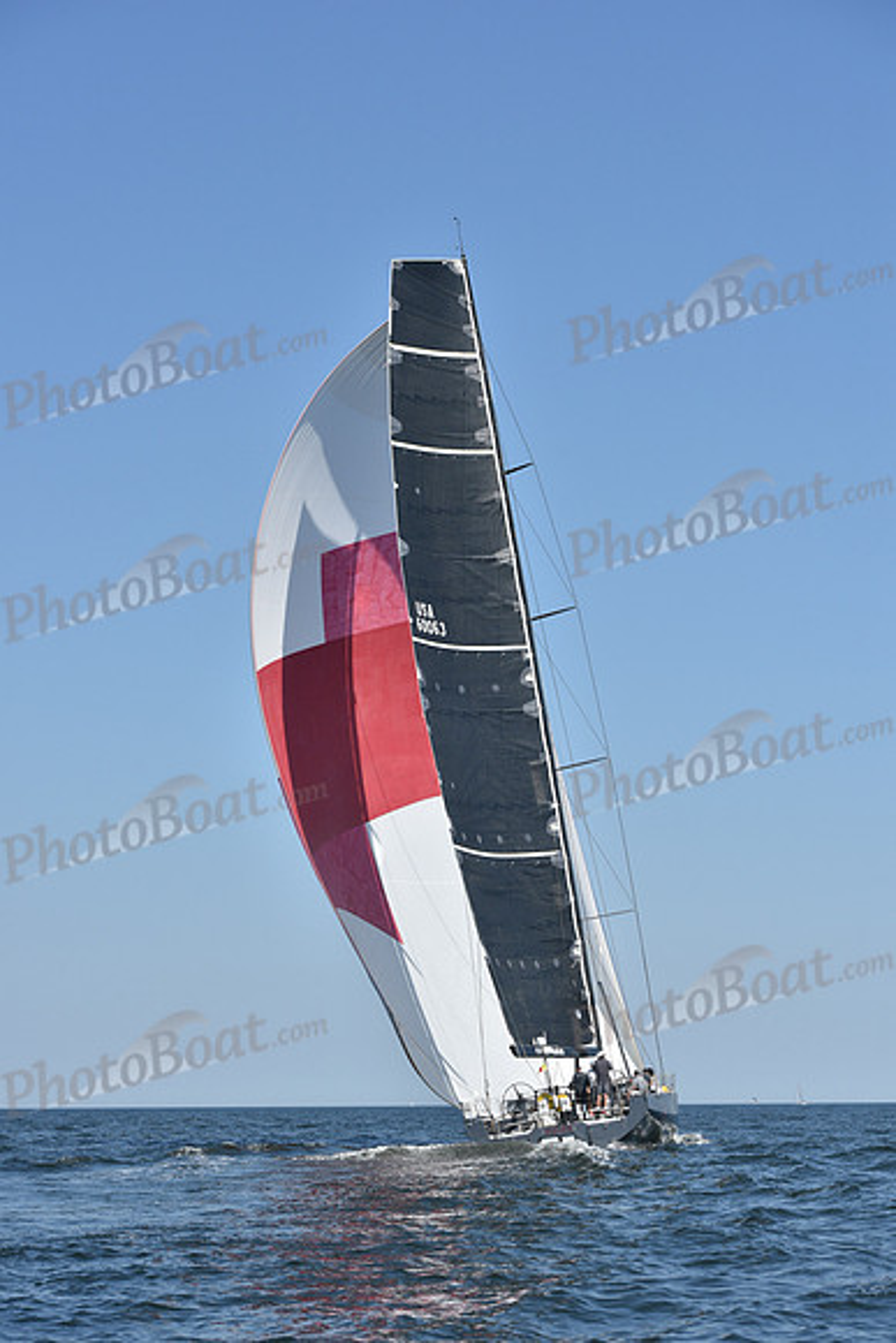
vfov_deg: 27.0
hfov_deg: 18.2
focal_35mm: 75
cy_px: 672
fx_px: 2798
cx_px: 448
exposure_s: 1/1250
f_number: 8
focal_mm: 75
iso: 250
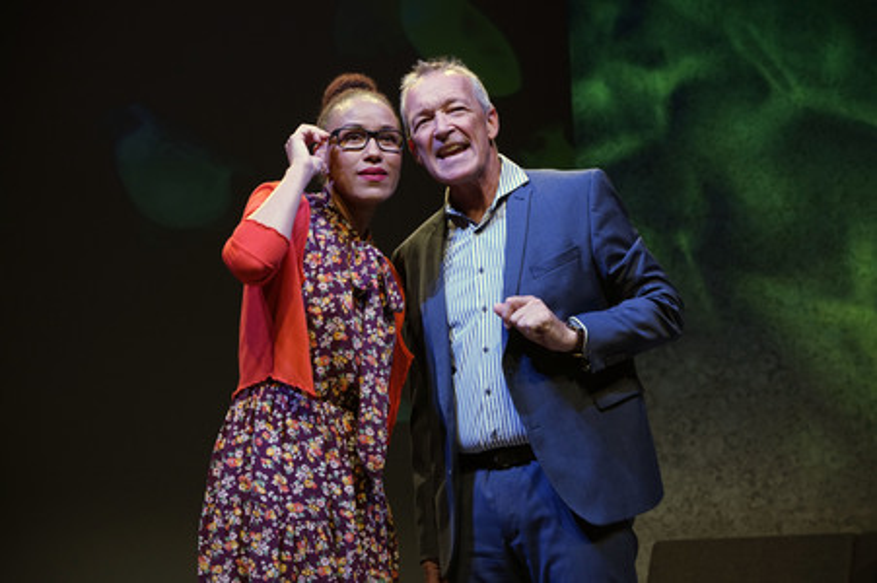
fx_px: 2361
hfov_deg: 21.0
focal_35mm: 97
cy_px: 292
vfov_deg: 14.1
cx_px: 438
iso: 2000
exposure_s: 1/125
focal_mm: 97
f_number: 5.6
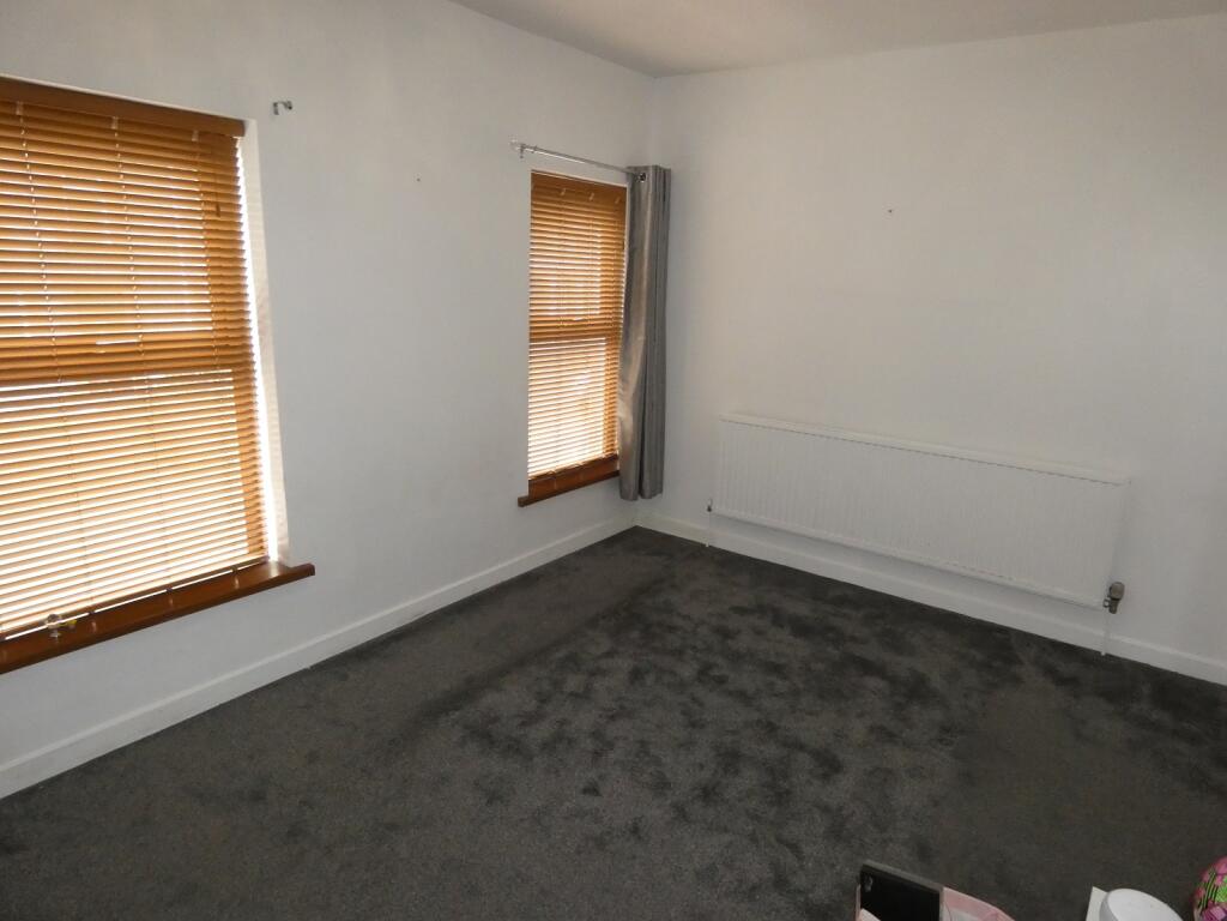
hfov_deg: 81.7
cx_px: 614
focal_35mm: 20
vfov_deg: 66.0
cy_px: 460
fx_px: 709
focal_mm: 3.6
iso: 640
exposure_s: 1/60
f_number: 2.8
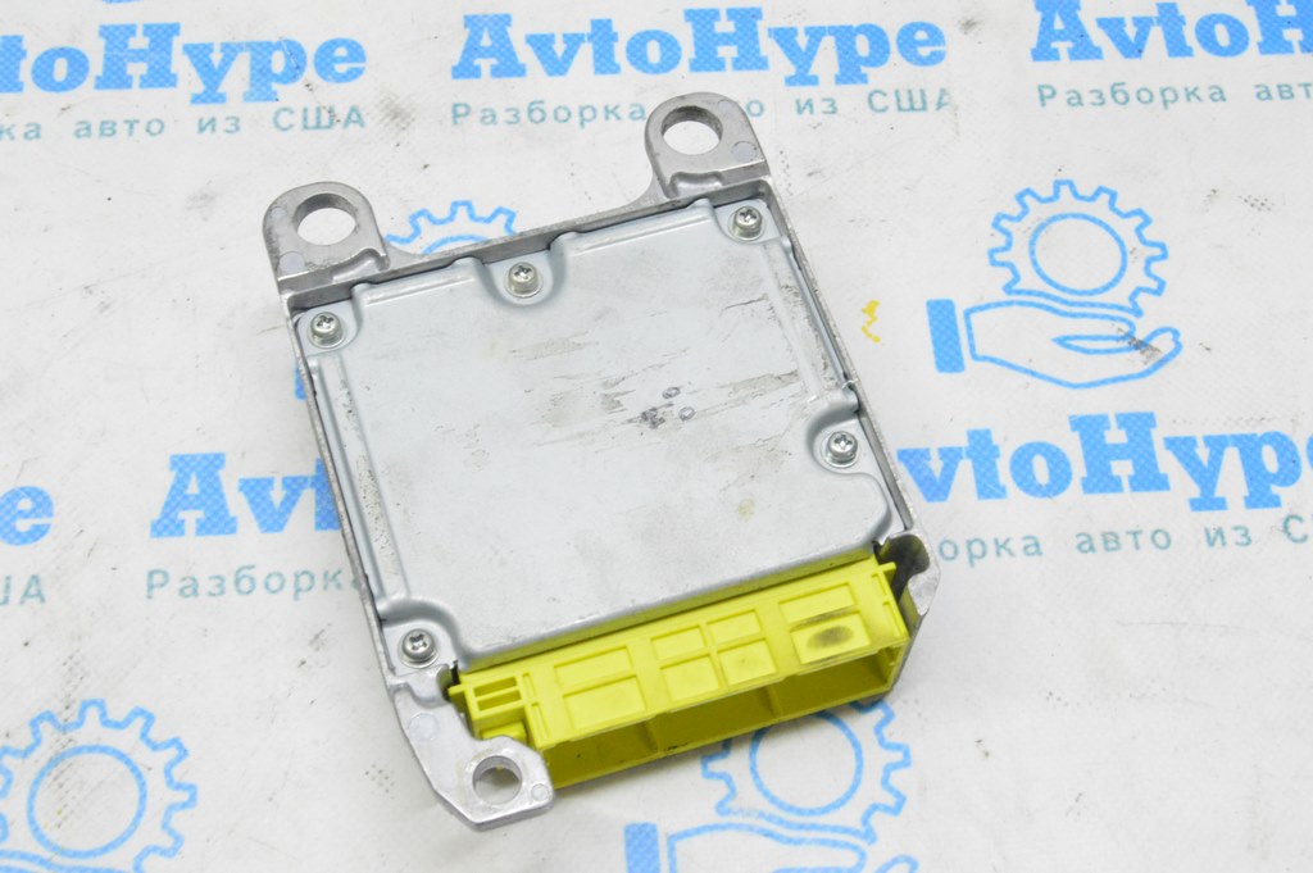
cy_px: 436
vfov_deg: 25.7
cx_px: 656
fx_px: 1913
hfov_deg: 37.9
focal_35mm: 52
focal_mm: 35
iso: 6400
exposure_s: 1/15
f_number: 20
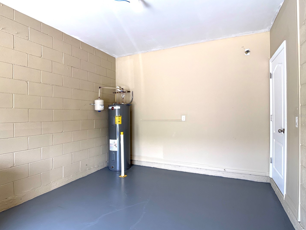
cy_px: 115
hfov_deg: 65.3
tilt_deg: -0.2
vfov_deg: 51.4
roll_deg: +0.2
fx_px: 239
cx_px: 144
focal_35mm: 27
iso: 64
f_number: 1.78
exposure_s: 1/198
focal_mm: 6.76
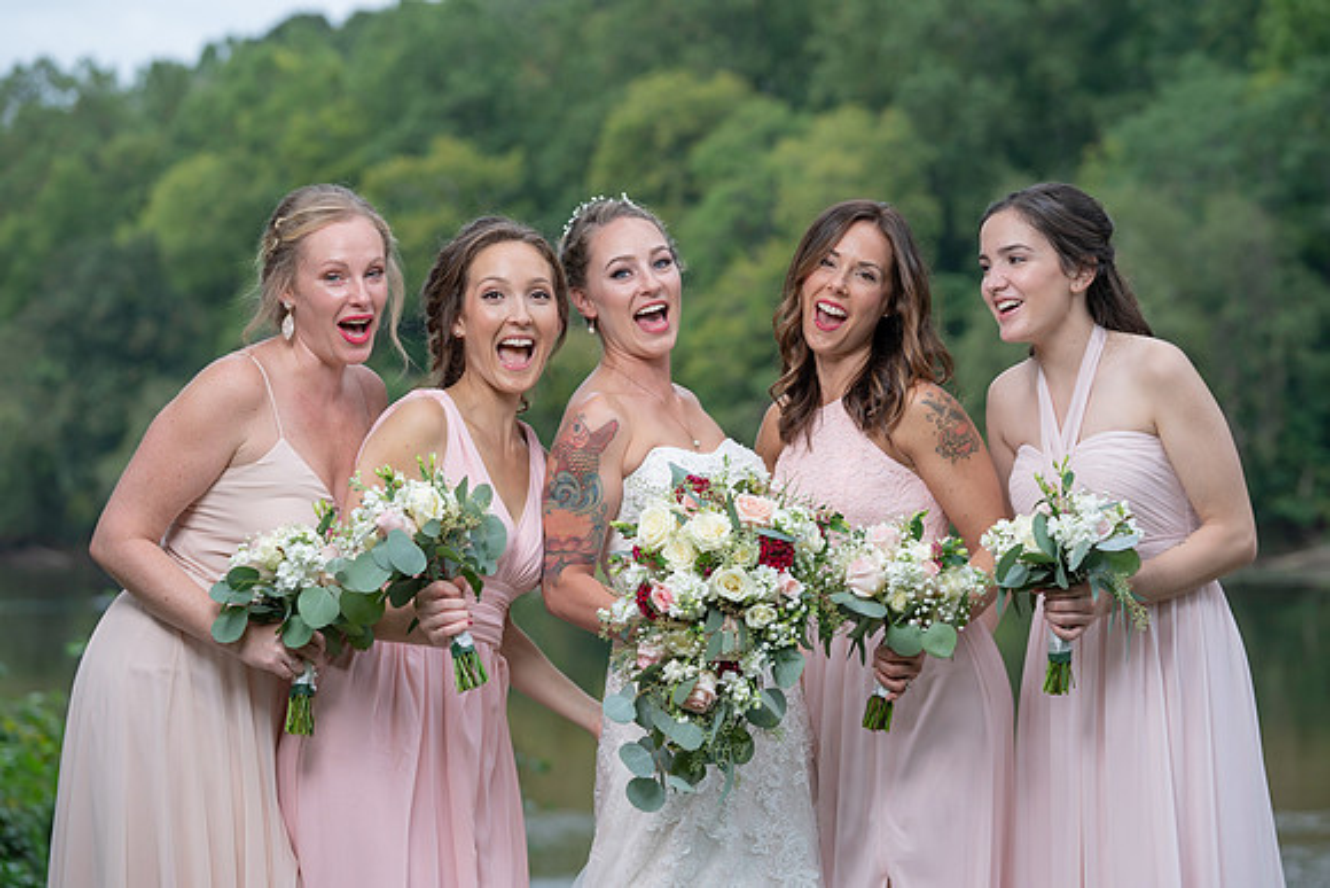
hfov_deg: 20.7
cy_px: 431
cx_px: 684
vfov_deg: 13.9
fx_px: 3633
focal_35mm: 98
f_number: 4
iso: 100
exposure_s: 1/250
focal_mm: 95
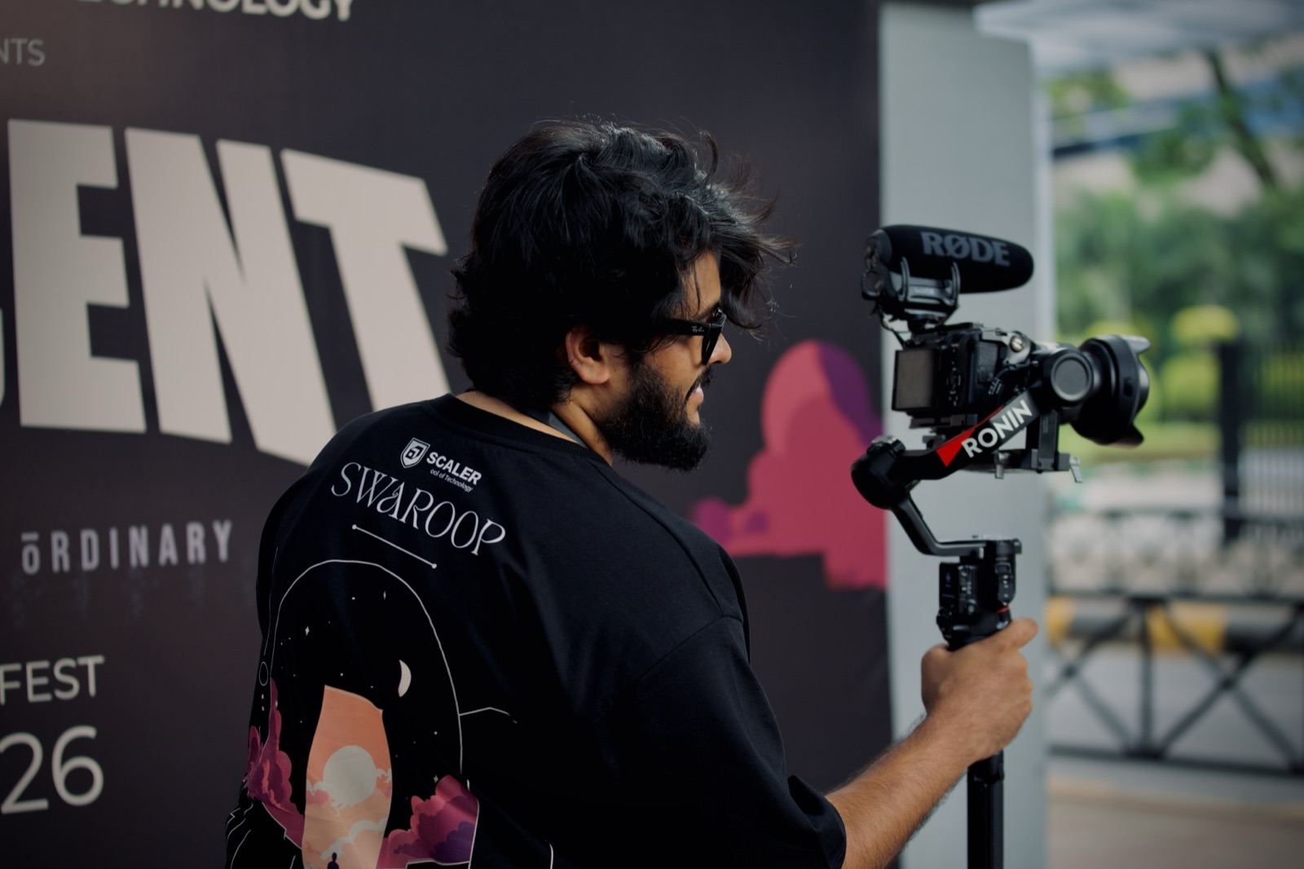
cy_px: 434
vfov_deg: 19.4
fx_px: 2535
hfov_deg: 28.8
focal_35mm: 70
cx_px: 652
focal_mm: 70
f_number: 2.8
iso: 125
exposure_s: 1/200
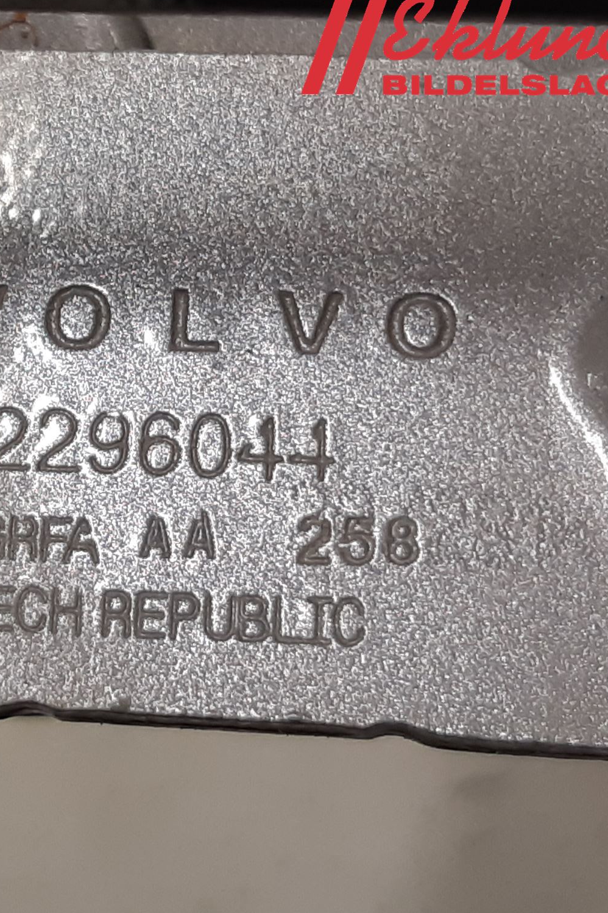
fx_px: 937
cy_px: 460
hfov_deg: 33.8
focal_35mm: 37
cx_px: 51
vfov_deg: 51.9
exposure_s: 1/50
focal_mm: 3.93
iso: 80
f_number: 1.7
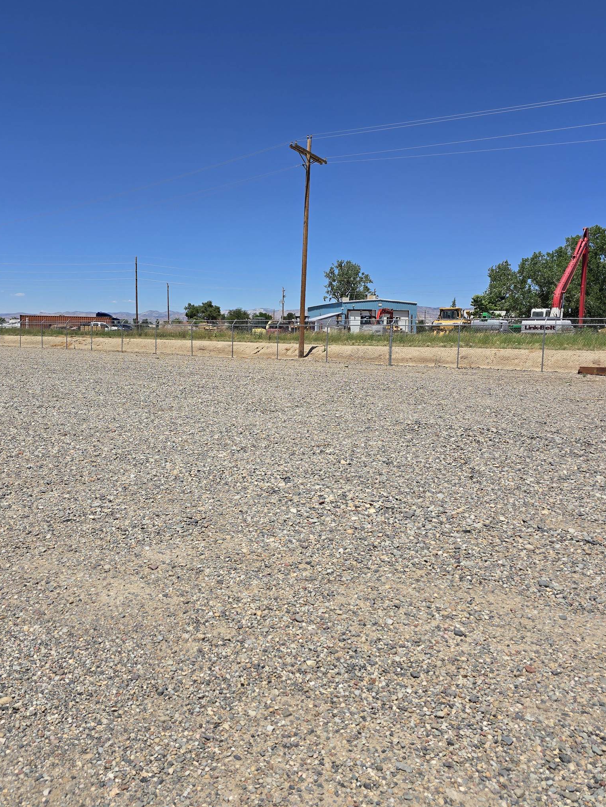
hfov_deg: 53.0
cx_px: 274
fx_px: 607
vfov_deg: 67.2
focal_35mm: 26
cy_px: 369
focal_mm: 6.3
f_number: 1.7
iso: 12
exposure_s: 1/1208
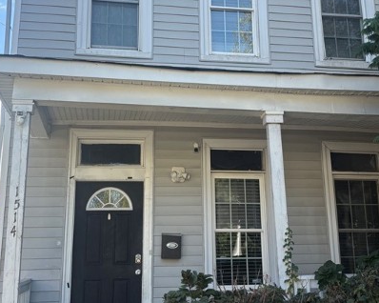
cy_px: 107
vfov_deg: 30.6
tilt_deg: +15.5
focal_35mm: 49
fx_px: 549
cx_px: 199
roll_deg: +0.7
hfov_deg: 38.1
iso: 64
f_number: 1.6
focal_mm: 5.96
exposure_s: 1/973
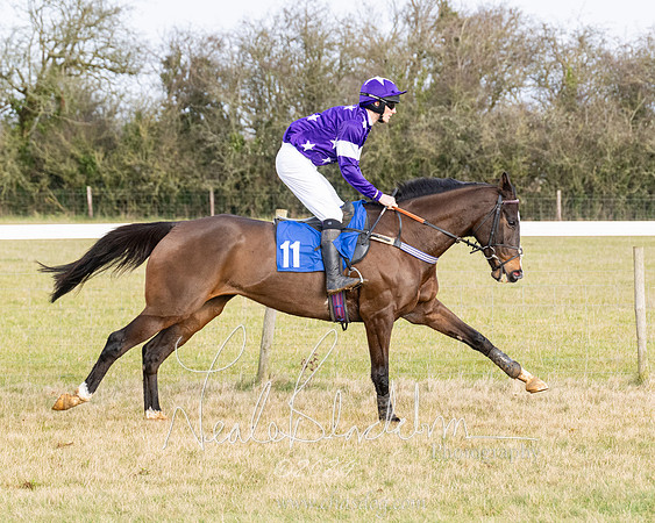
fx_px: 3518
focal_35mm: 182
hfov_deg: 10.6
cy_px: 334
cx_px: 368
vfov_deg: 8.5
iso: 800
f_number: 5
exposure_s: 1/1600
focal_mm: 110
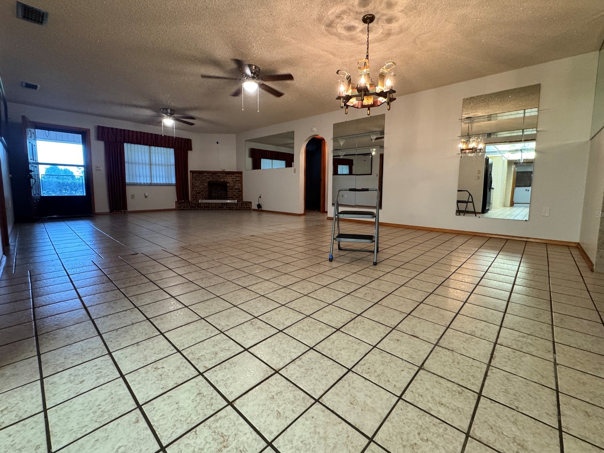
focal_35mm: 15
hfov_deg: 98.1
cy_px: 214
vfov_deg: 81.7
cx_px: 310
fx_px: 262
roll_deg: -0.5
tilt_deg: -6.1
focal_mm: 2.22
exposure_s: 1/60
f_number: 2.2
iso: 500
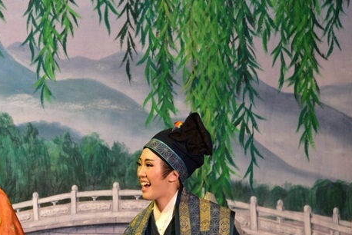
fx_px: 2818
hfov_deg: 7.1
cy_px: 222
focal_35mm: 288
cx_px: -78
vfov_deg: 4.8
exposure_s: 1/80
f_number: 5.6
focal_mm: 110
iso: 1600
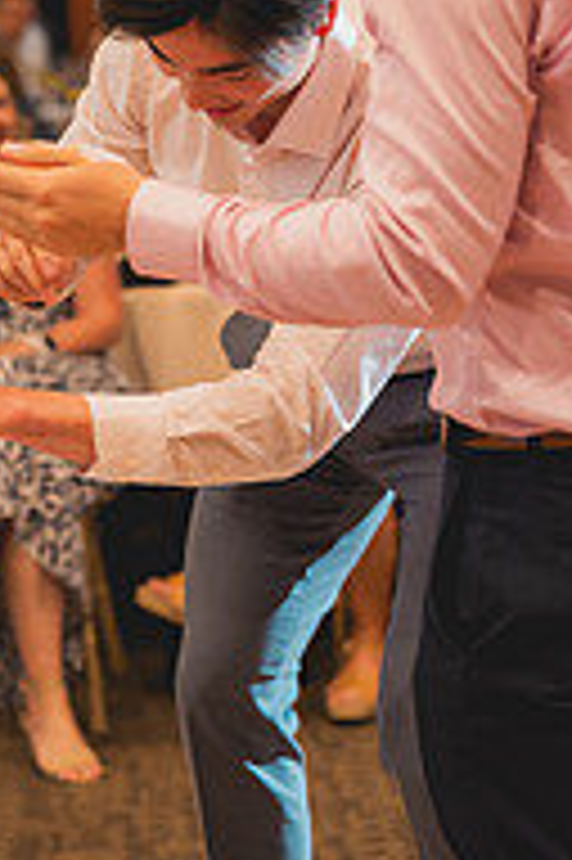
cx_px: 5
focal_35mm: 118
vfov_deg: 17.3
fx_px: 2817
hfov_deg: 11.5
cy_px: 288
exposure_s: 1/160
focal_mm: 50
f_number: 2
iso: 1250
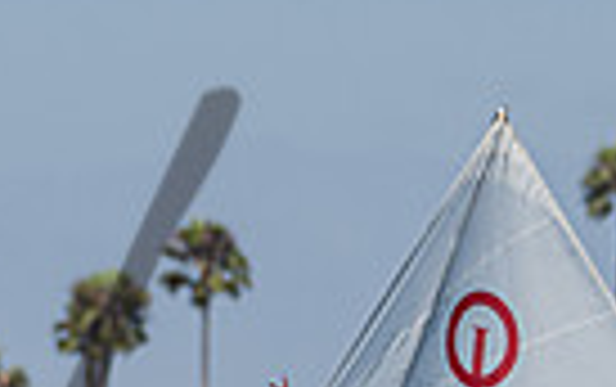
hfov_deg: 1.9
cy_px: 899
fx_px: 18120
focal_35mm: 1078
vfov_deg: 1.2
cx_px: 585
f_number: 8
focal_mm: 200
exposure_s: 1/1000
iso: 250
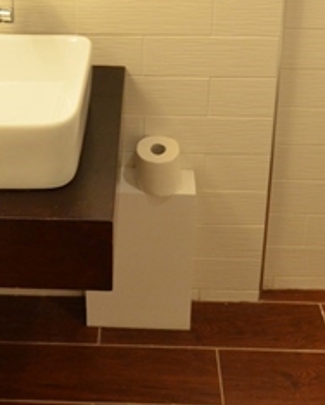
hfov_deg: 32.7
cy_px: -21
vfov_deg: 35.5
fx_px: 552
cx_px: 130
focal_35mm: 46
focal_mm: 10
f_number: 8
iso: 1000
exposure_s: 1/50
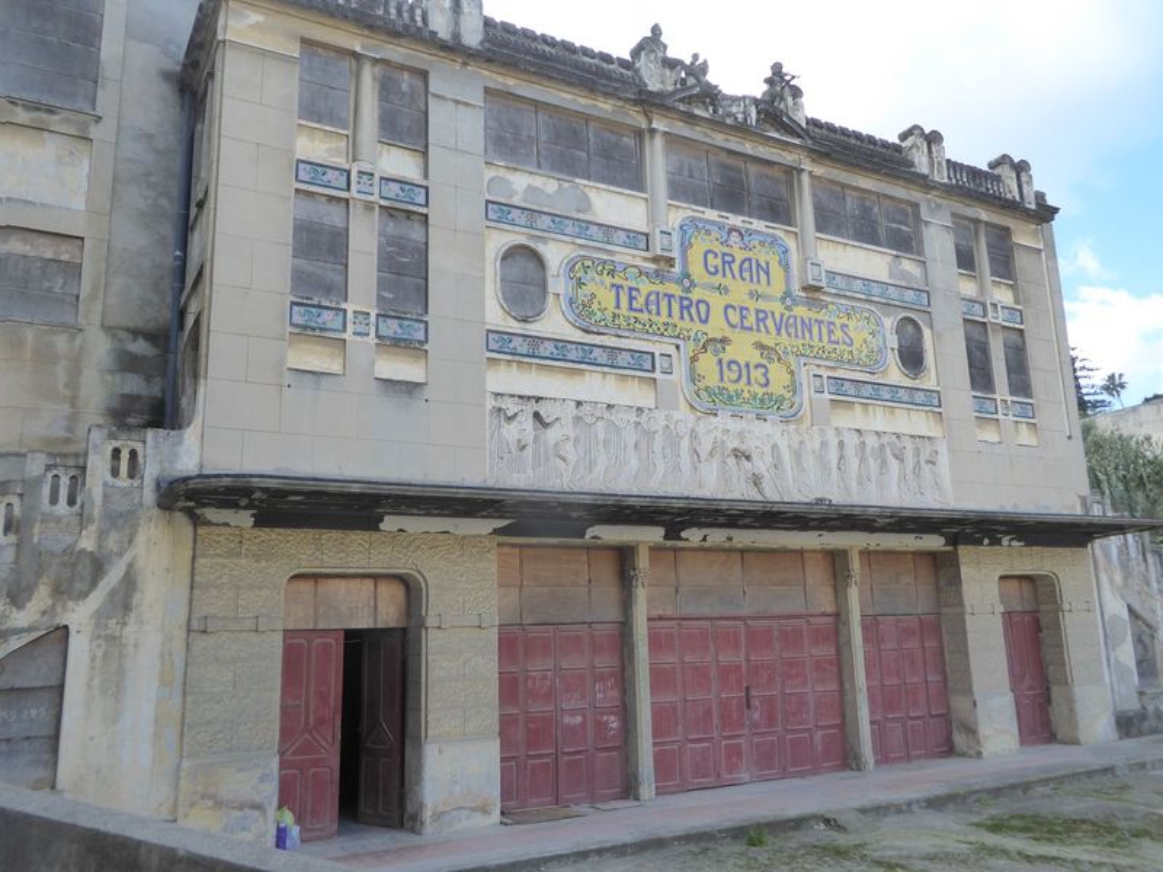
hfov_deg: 61.7
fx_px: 974
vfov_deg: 48.2
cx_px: 582
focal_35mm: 29
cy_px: 436
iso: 160
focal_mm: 5
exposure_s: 1/250
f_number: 3.5
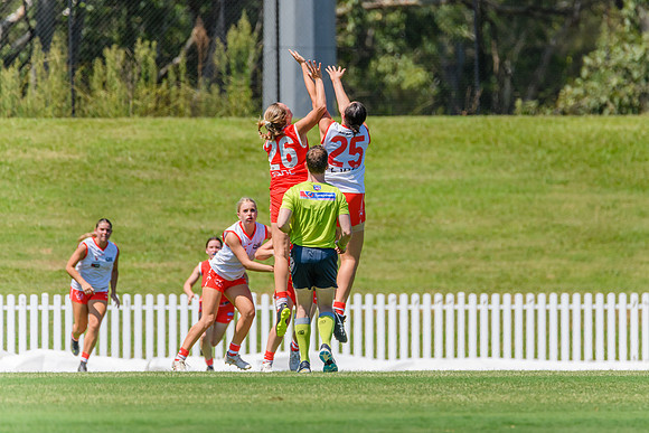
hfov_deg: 2.9
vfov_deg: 2.0
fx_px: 12665
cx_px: 376
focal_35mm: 702
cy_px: 187
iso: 800
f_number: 9
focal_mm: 600
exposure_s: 1/2000
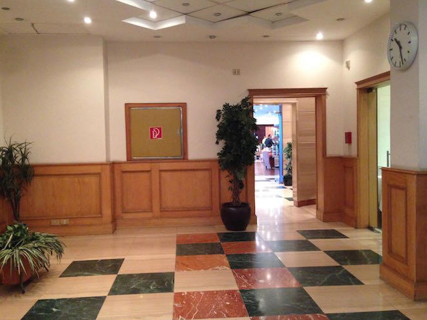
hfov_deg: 52.6
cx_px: 210
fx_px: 432
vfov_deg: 40.7
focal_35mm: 35
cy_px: 155
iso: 400
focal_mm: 4.12
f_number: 2.4
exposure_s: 1/17
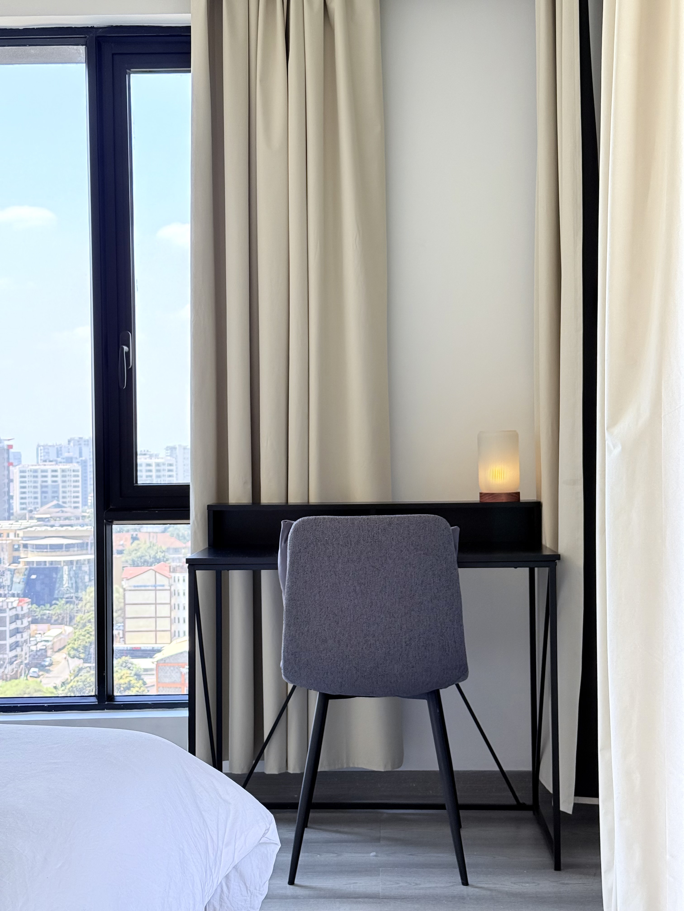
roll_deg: +0.9
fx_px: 1265
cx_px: 342
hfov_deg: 30.3
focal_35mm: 48
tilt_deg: +0.8
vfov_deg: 39.7
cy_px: 456
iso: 200
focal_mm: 6.76
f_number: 1.78
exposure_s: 1/150
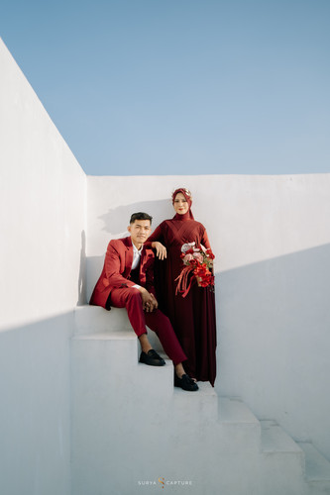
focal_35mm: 35
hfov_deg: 37.8
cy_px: 248
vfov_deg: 54.5
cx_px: 165
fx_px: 482
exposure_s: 1/1600
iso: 125
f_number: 2.5
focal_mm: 35
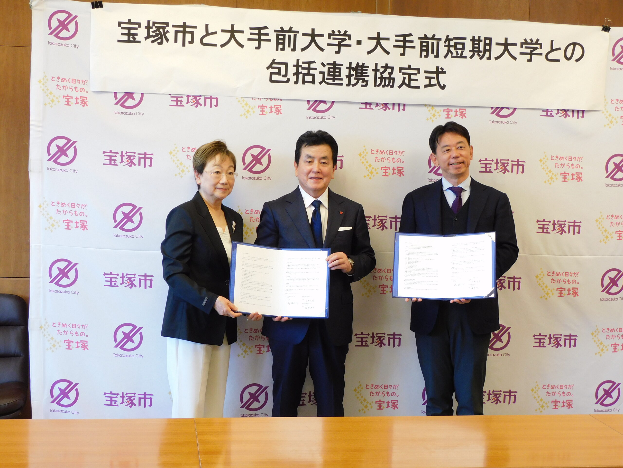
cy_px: 234
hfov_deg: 32.2
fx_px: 1080
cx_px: 312
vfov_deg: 24.4
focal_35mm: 60
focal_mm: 10.7
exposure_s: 1/30
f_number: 4.2
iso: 200
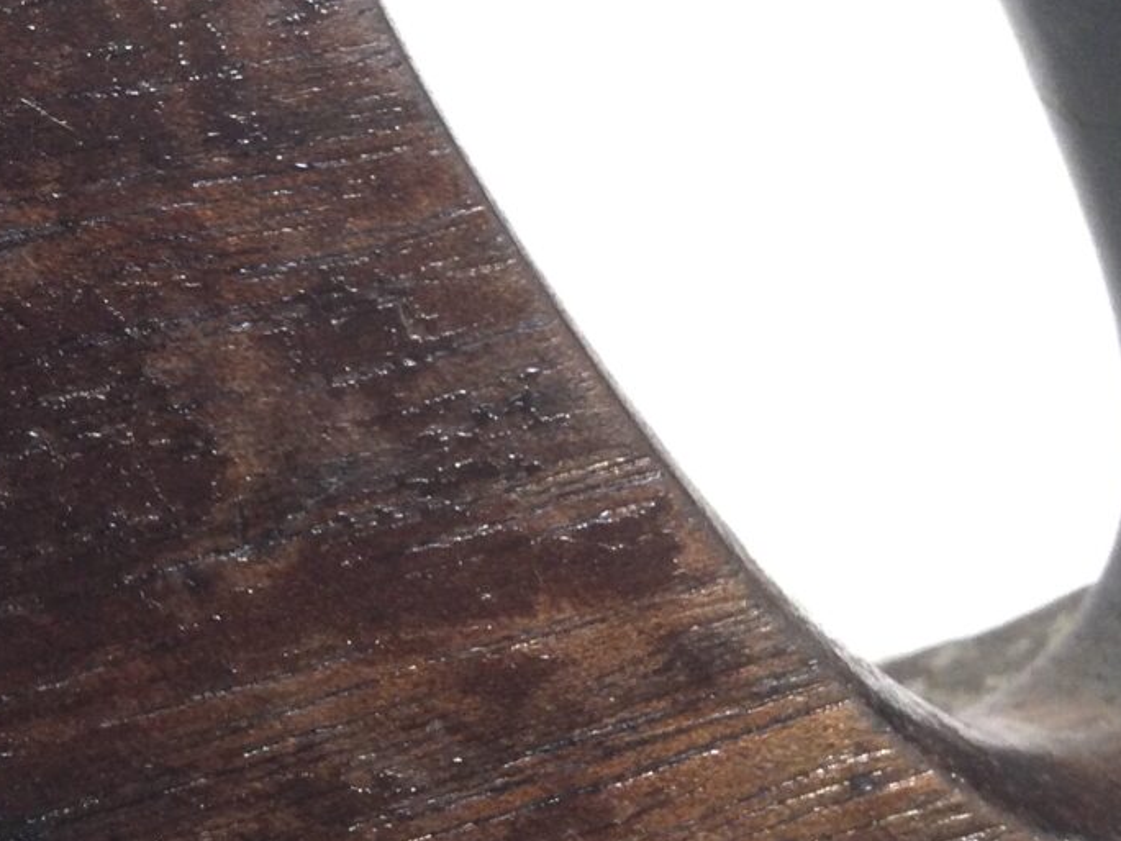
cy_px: 190
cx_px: -98
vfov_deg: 16.9
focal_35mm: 87
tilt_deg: -44.0
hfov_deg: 21.4
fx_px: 2817
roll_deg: +2.0
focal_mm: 3.3
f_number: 2.4
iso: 25
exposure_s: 1/50
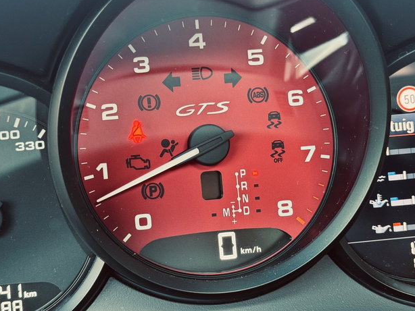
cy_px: 143
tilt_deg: -14.9
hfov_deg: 32.2
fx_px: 720
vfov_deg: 24.4
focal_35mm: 60
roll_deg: +1.1
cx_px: 198
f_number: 1.78
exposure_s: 1/60
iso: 125
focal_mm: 6.76
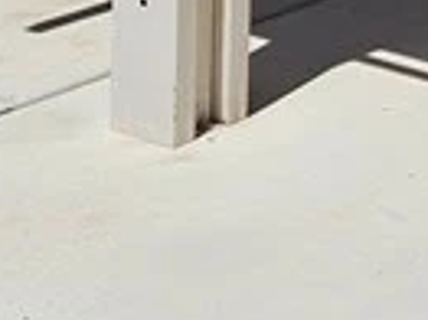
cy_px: -536
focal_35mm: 180
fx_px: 2224
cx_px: 774
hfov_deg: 10.3
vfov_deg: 7.5
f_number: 1.8
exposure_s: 1/3273
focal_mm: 5.4
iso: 25
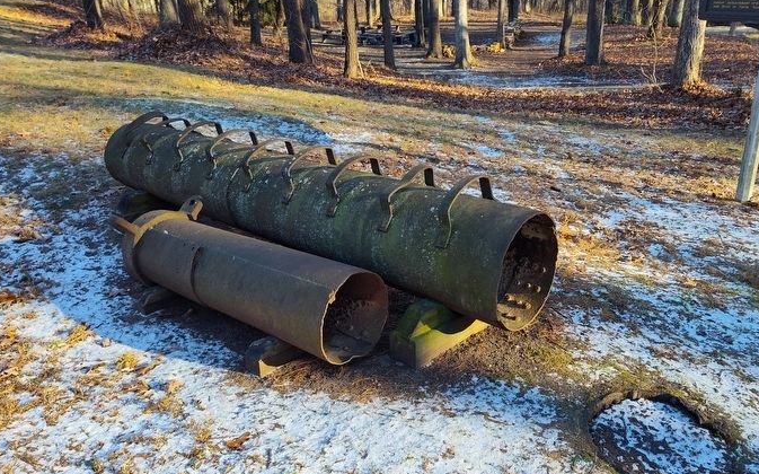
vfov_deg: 43.0
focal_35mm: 29
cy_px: 270
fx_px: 600
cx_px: 443
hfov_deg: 64.2
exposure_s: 1/200
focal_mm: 5.56
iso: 102
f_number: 1.8
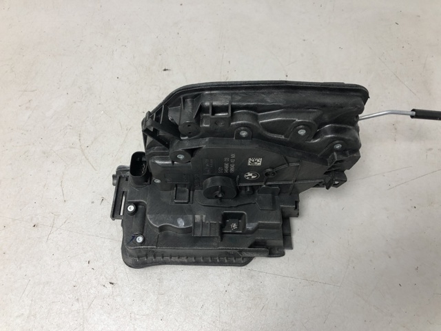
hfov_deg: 63.4
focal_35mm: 28
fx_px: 357
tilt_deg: -61.4
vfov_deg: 49.7
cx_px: 220
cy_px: 166
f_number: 1.8
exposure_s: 1/25
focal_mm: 4
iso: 40
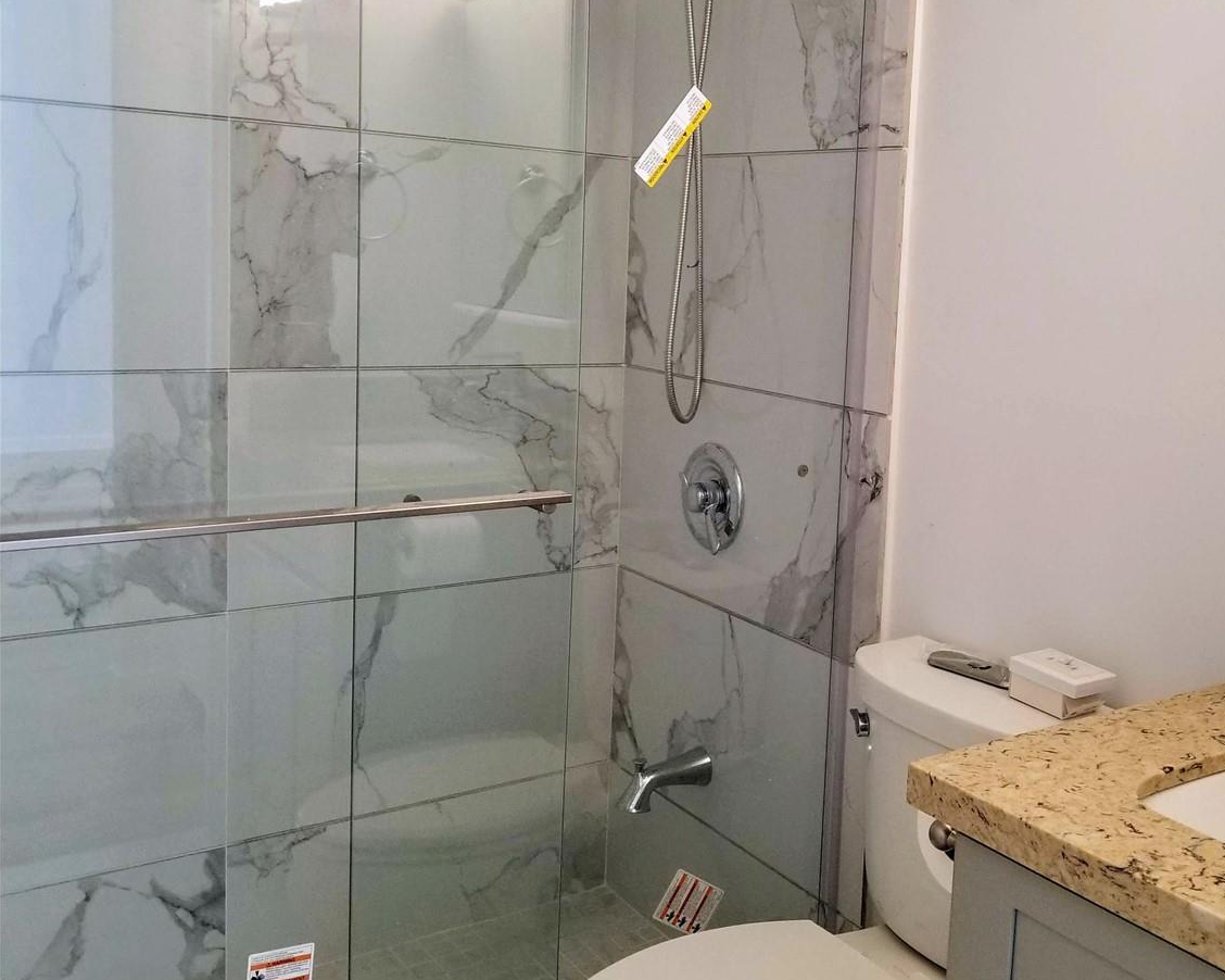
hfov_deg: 48.9
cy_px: 422
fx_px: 1305
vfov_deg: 41.1
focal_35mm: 36
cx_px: 868
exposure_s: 1/60
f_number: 1.7
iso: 160
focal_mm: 4.25
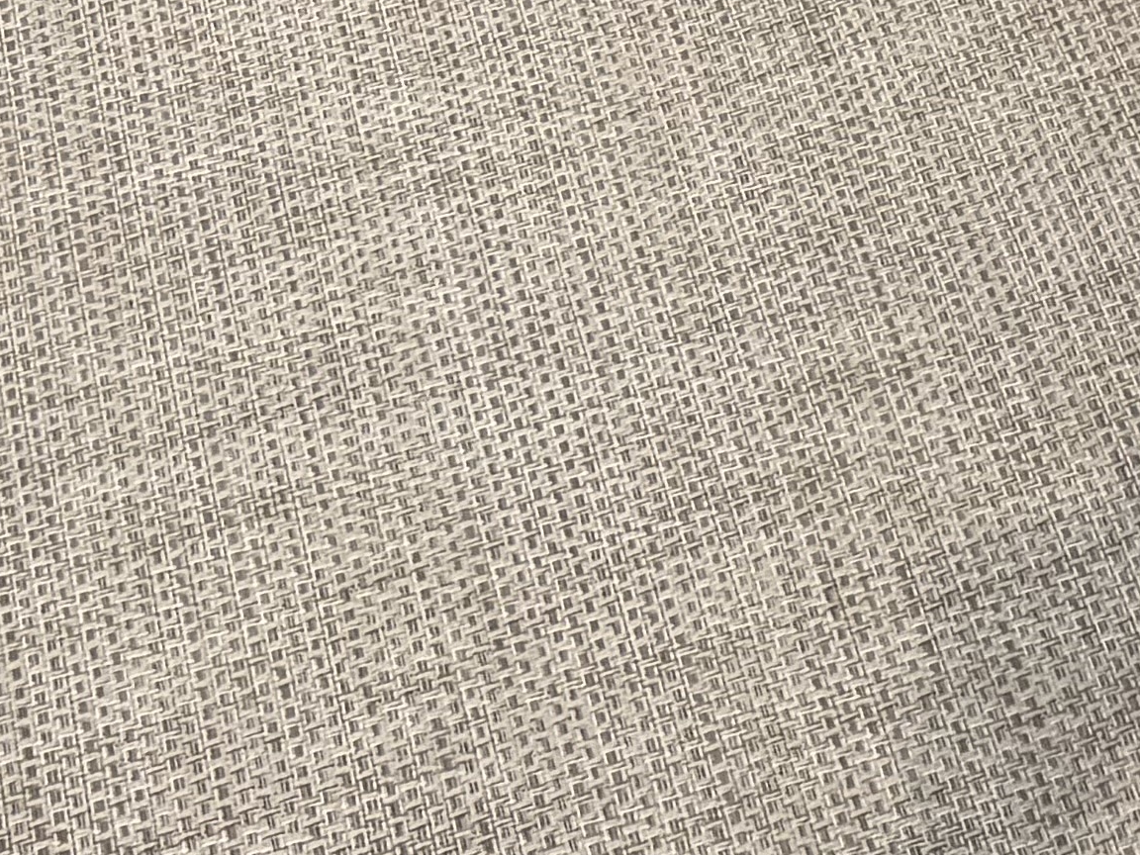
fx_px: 3919
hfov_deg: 16.4
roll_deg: +0.6
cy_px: -1088
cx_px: 905
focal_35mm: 119
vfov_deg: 10.9
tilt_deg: -31.2
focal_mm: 6.76
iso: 80
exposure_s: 1/5319
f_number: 1.78
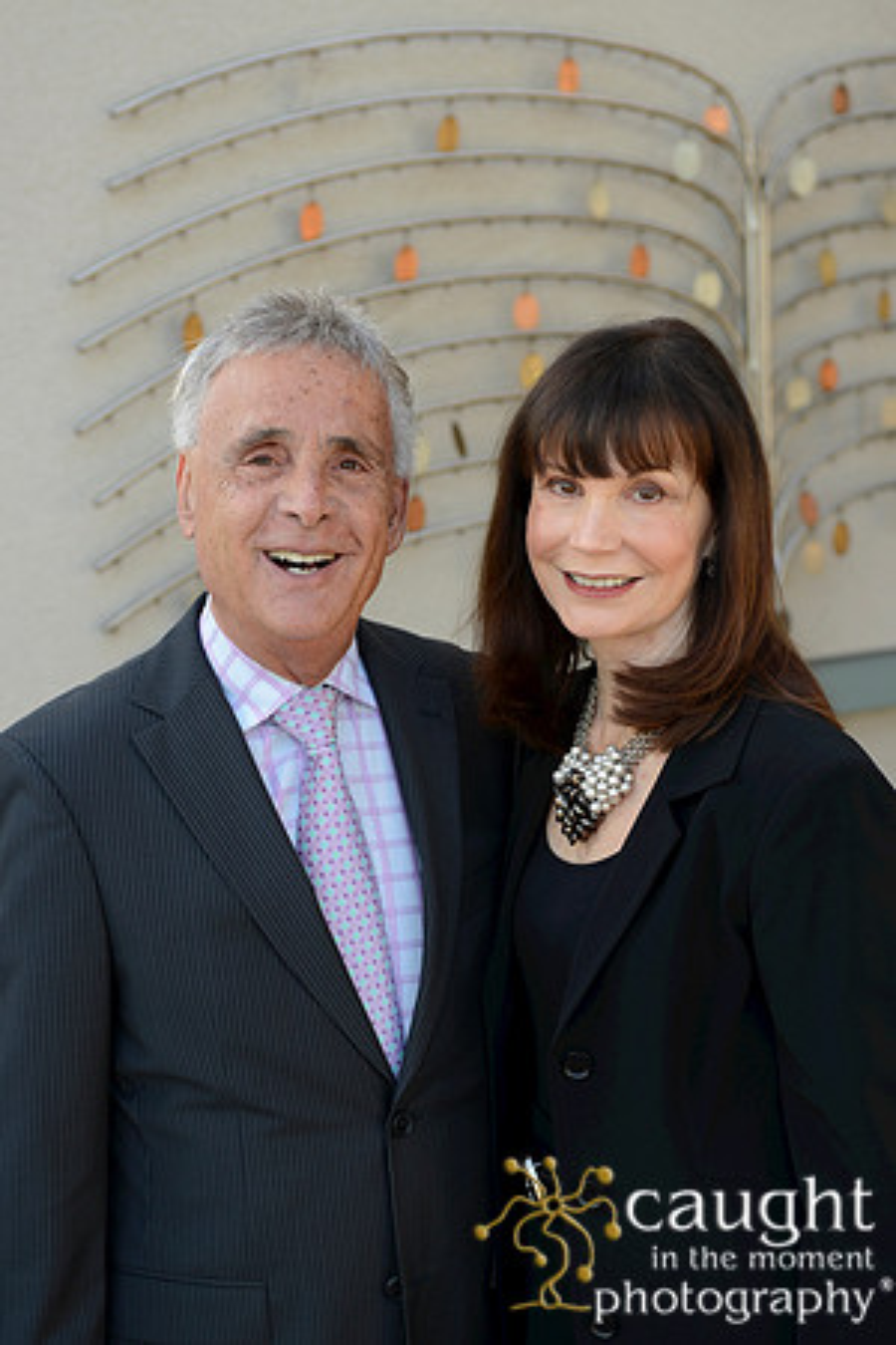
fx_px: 2426
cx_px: 448
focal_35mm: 65
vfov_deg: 31.0
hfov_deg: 20.9
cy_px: 672
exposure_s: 1/160
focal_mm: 65
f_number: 5
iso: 200
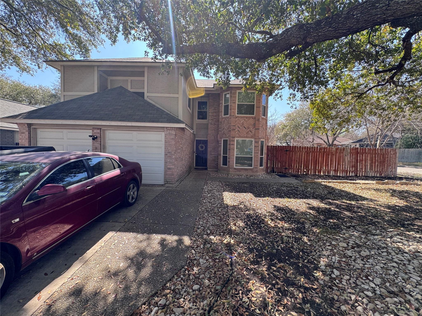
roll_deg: -2.4
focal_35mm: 14
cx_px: 211
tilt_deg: -3.1
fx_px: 171
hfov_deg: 102.1
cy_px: 158
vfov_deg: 85.7
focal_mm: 2.22
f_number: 2.2
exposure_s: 1/200
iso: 40
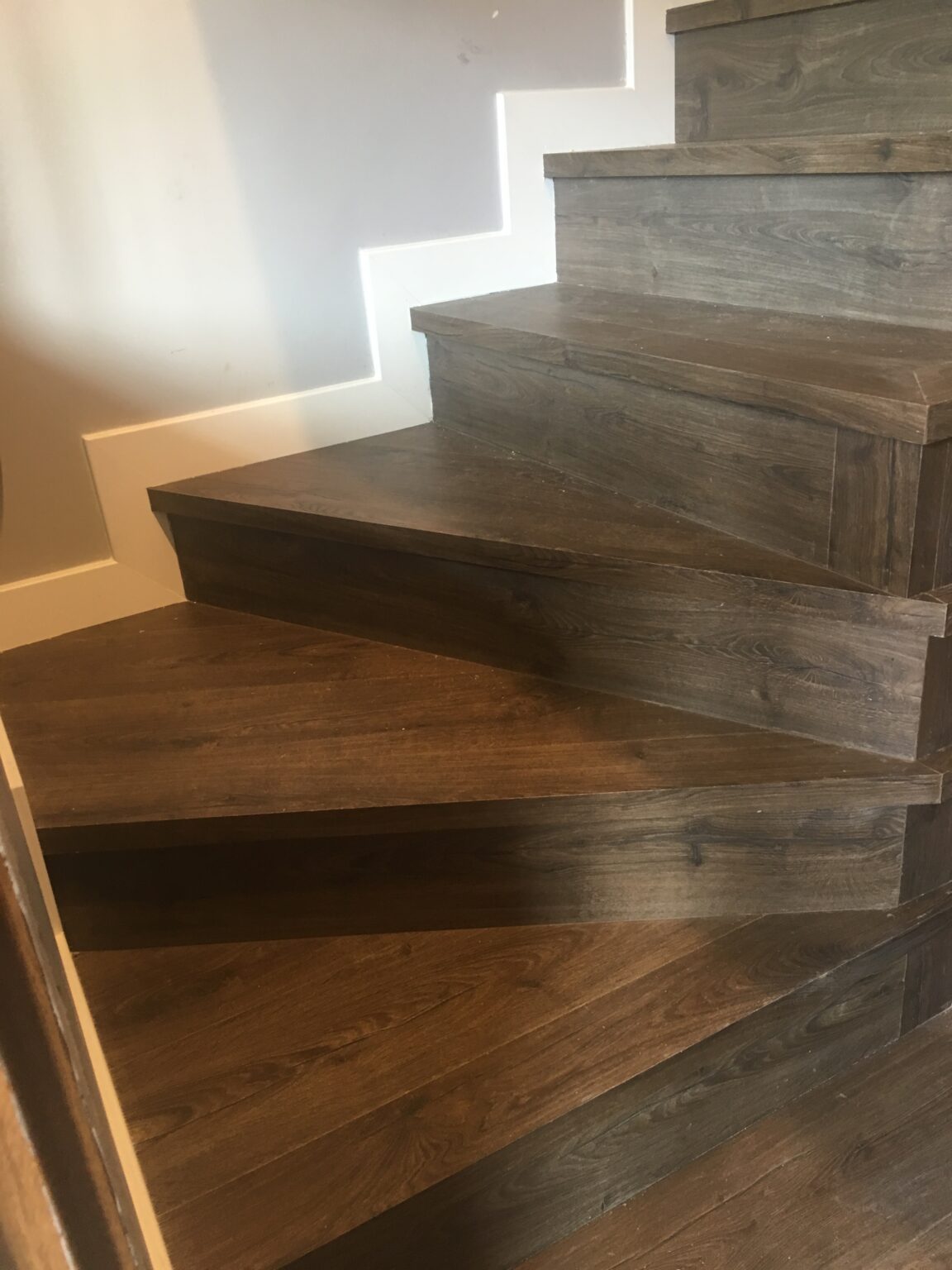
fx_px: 1063
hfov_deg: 48.2
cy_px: 635
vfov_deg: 61.7
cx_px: 476
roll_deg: +5.5
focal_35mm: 29
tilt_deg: -24.8
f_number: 2.2
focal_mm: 4.15
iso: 125
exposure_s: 1/33
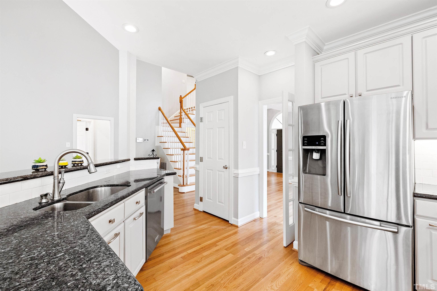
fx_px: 182
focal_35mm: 15
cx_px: 218
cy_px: 146
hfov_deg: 100.4
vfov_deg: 77.3
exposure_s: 1/8
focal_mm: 10
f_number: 8
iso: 640
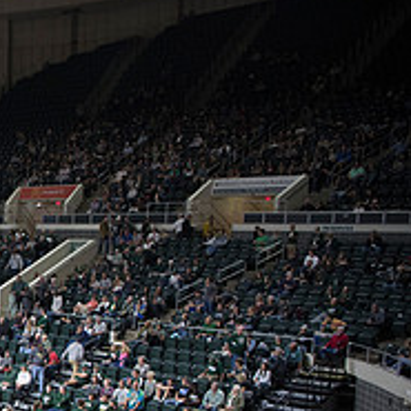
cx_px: -231
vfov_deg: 25.9
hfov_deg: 21.7
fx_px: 860
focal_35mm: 64
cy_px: 379
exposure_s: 1/400
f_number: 2.8
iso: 2000
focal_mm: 24
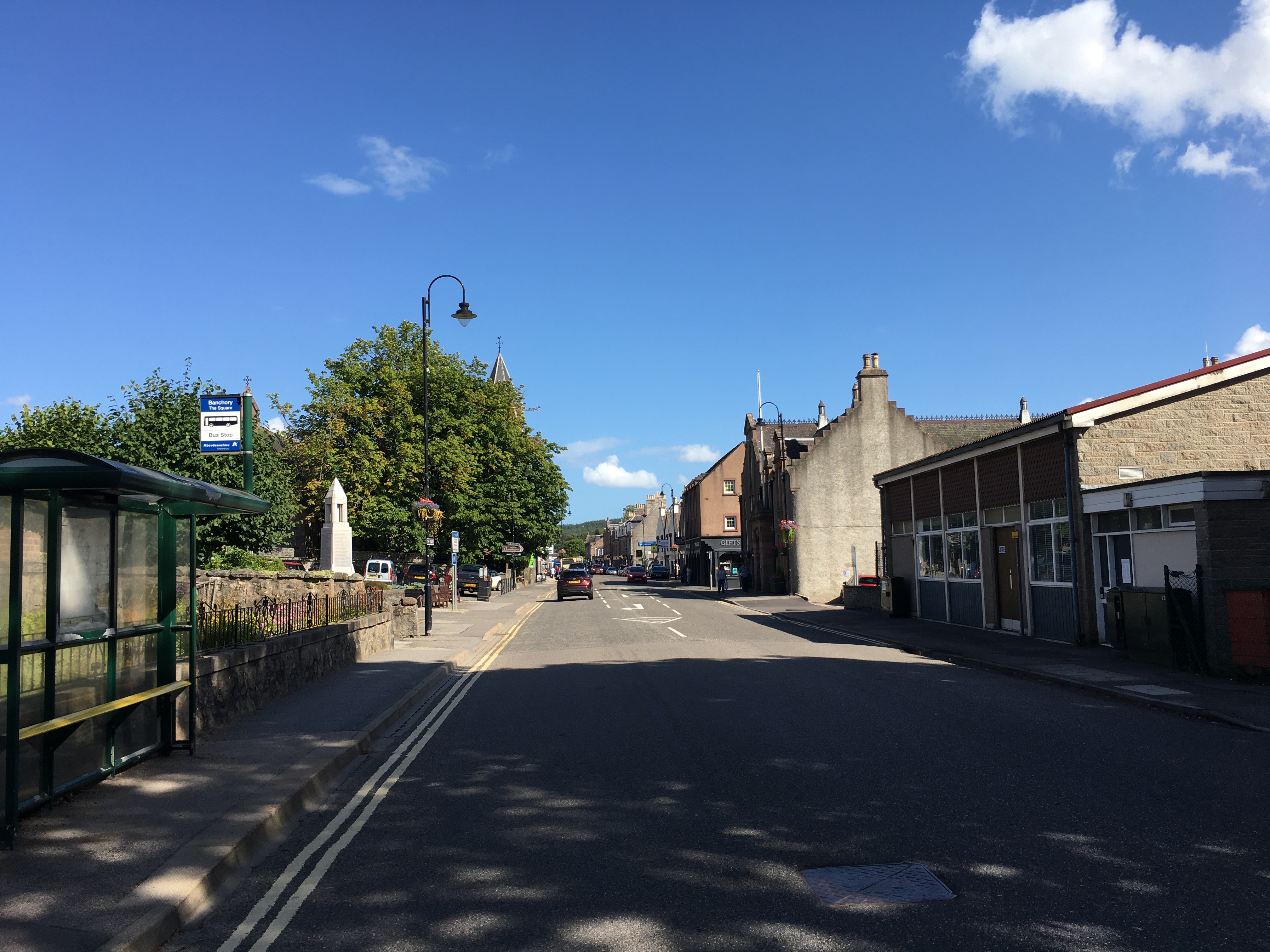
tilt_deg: +5.8
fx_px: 1064
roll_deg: +0.7
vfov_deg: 48.2
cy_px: 476
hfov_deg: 61.7
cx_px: 635
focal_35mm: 29
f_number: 2.2
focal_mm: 4.15
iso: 25
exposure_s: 1/1012
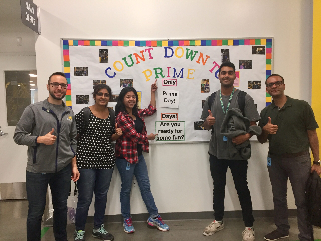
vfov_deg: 48.2
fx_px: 269
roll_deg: +1.4
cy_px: 120
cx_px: 160
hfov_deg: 61.7
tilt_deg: -2.1
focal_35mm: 29
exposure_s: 1/30
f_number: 2.2
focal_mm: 4.15
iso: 100
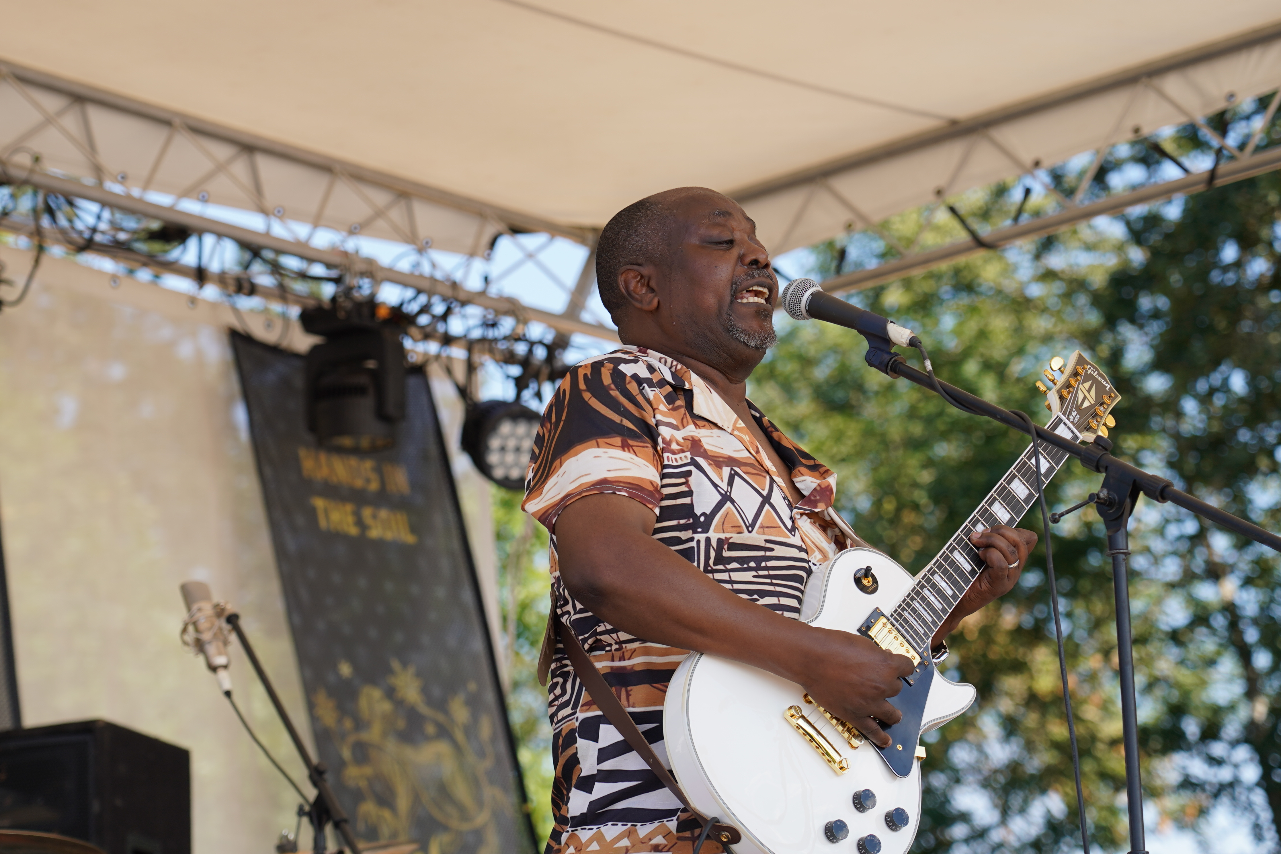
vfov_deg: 9.7
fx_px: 5017
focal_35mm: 141
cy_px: 381
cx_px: 453
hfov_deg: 14.5
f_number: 5
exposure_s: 1/250
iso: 100
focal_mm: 105
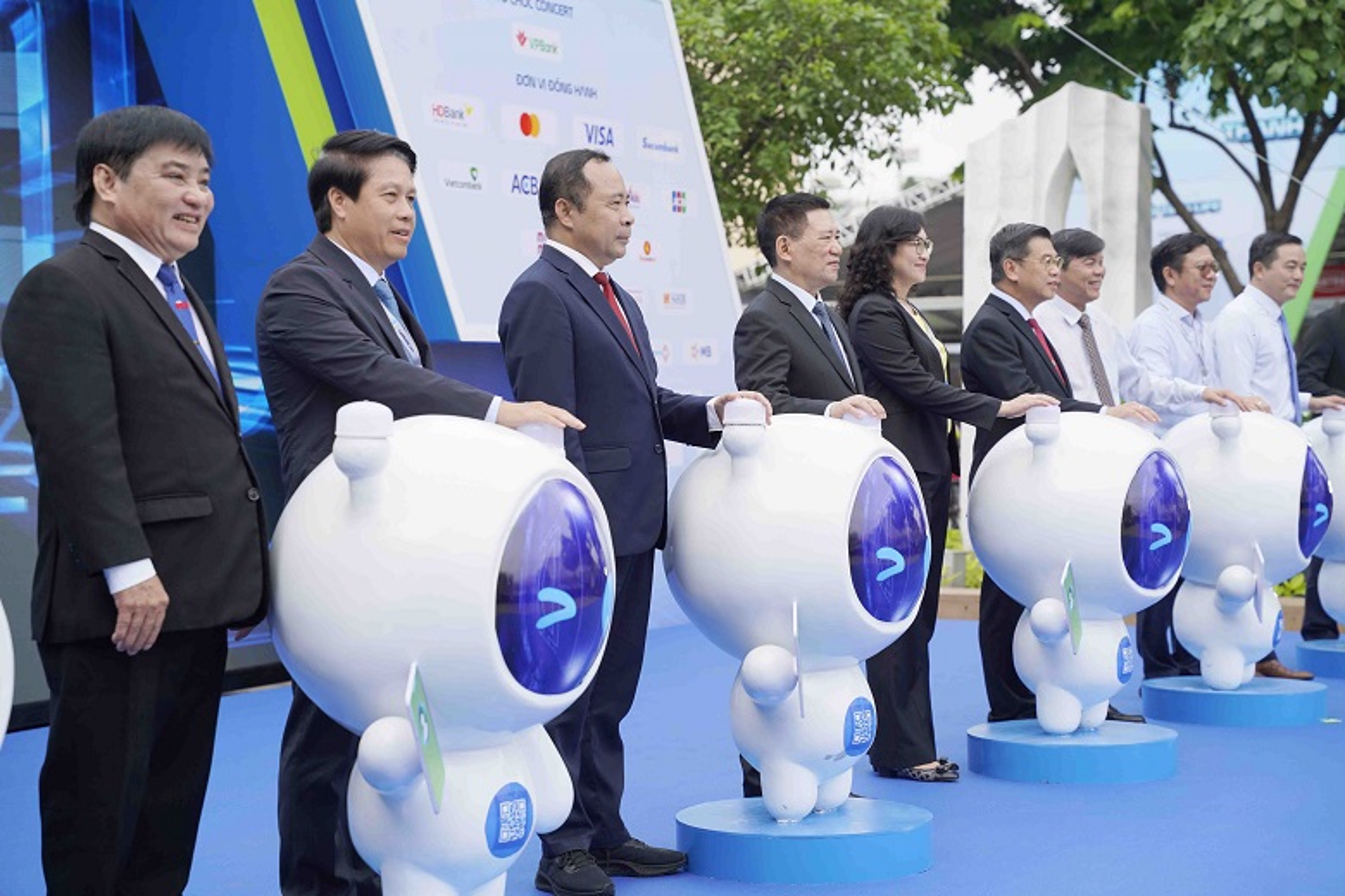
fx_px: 2615
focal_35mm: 70
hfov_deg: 28.8
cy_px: 448
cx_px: 672
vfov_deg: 19.5
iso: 100
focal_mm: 70
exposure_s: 1/320
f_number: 4.5
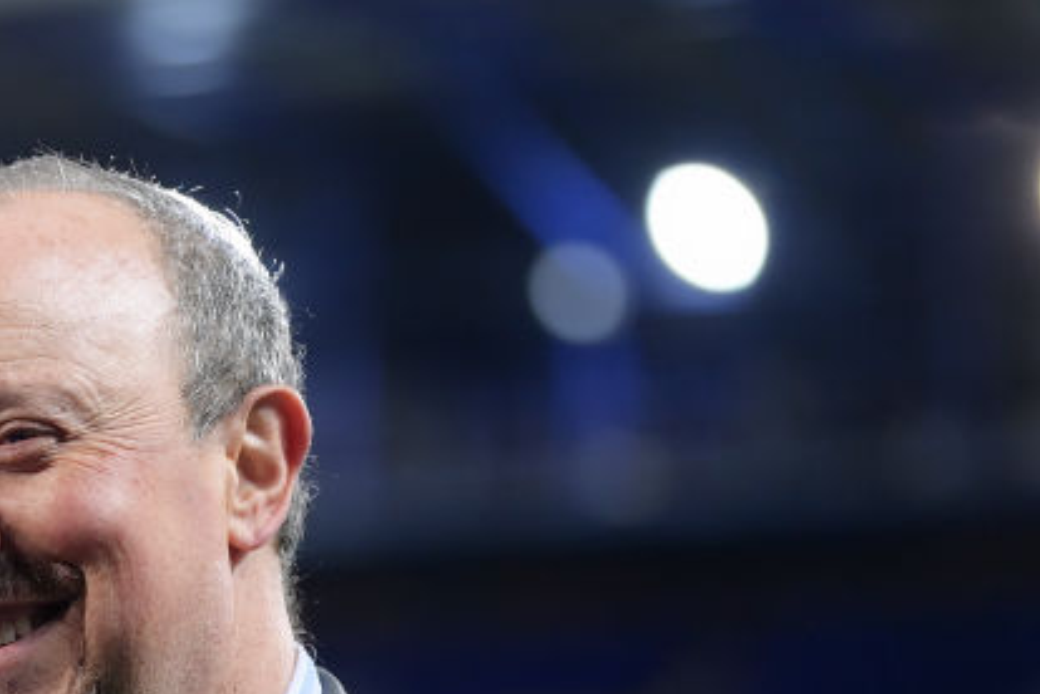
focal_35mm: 309
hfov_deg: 6.7
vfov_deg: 4.4
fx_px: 8926
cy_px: 816
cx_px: 58
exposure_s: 1/1250
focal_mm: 125
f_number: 2.8
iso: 2000
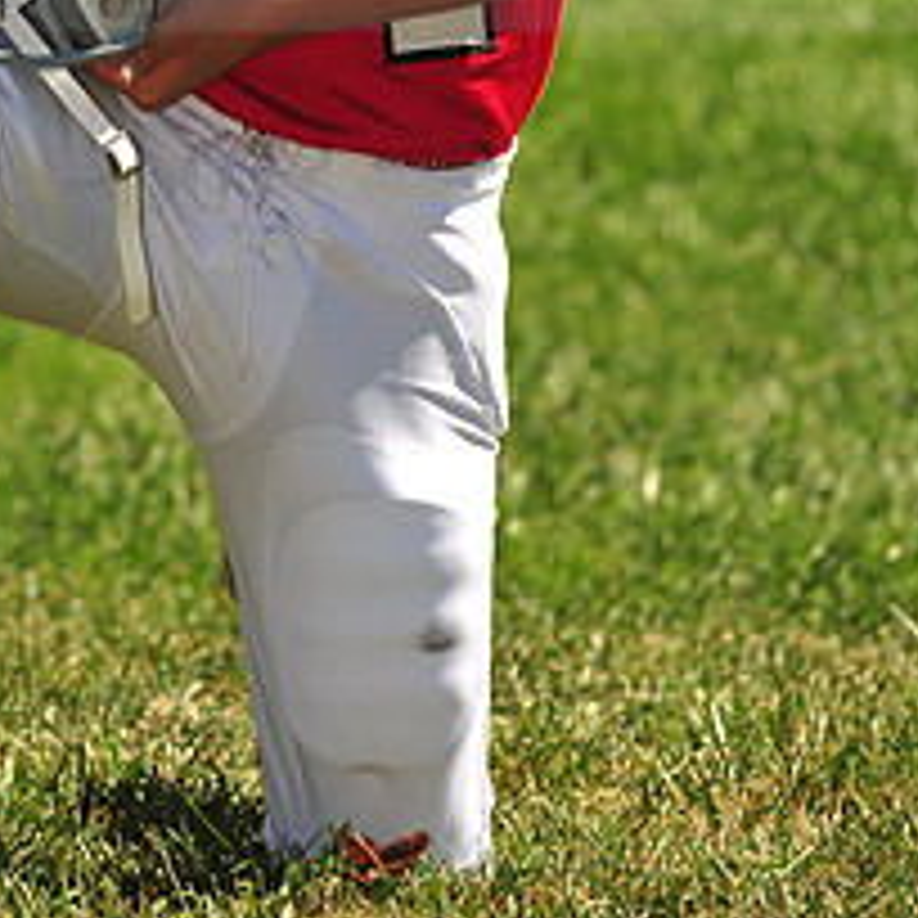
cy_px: -112
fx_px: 11611
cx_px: 162
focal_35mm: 387
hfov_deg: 4.5
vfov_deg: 4.5
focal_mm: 160
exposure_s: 1/800
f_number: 4.5
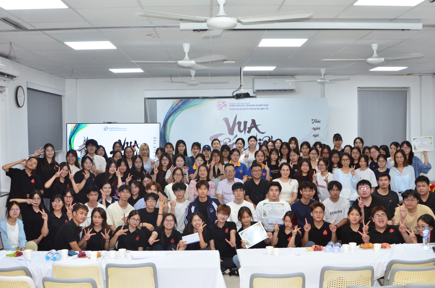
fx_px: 506
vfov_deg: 31.8
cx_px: 218
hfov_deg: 46.5
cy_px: 144
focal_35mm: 42
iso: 2000
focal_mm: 28
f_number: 6.3
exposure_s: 1/125
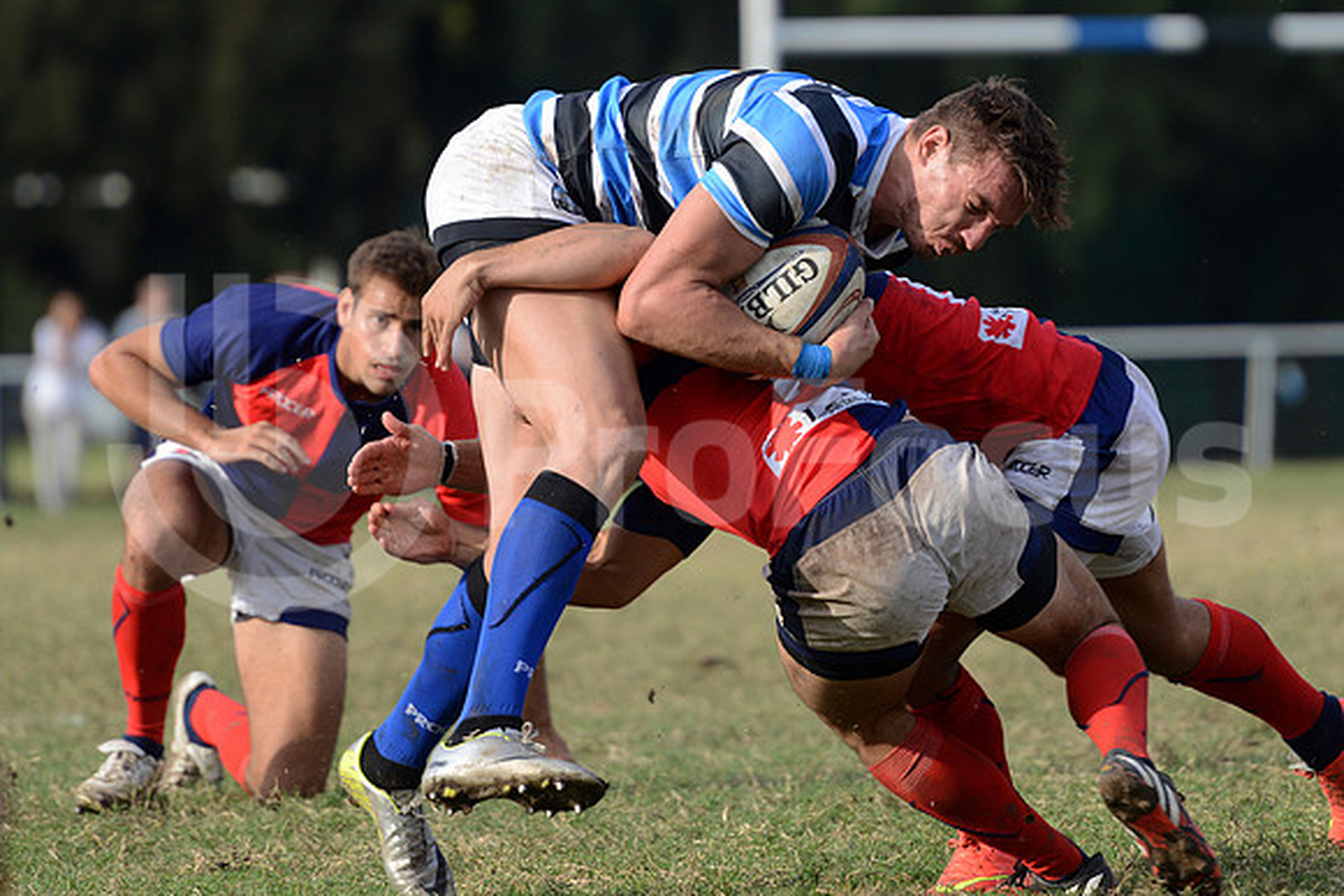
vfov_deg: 5.1
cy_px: 448
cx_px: 672
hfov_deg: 7.6
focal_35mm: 270
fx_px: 10082
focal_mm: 270
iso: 500
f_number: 4
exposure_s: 1/1000
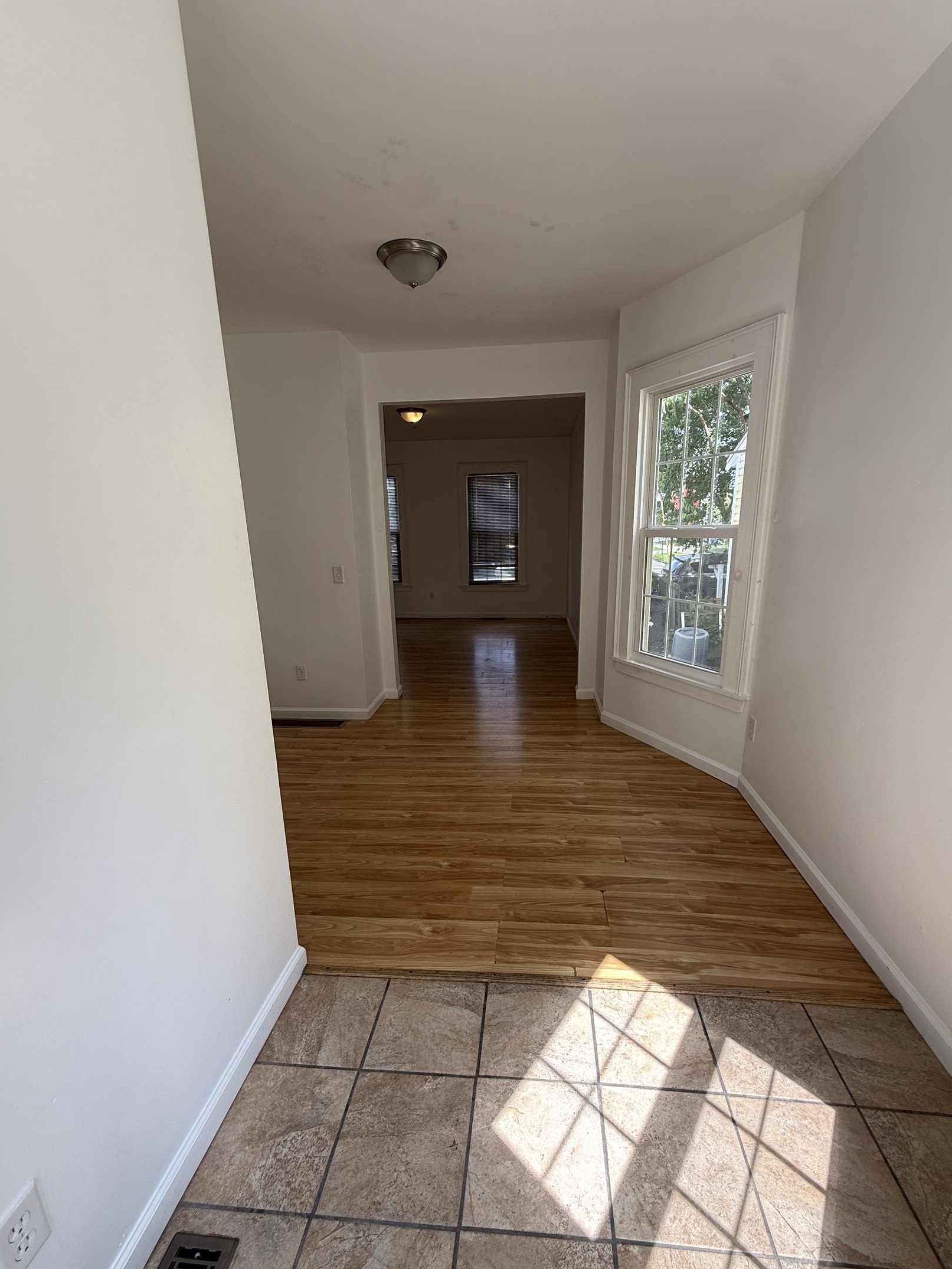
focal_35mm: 15
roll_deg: +1.0
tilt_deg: -13.1
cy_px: 672
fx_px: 550
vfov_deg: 98.1
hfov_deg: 81.7
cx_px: 490
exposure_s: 1/99
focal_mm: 2.22
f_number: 2.2
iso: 50
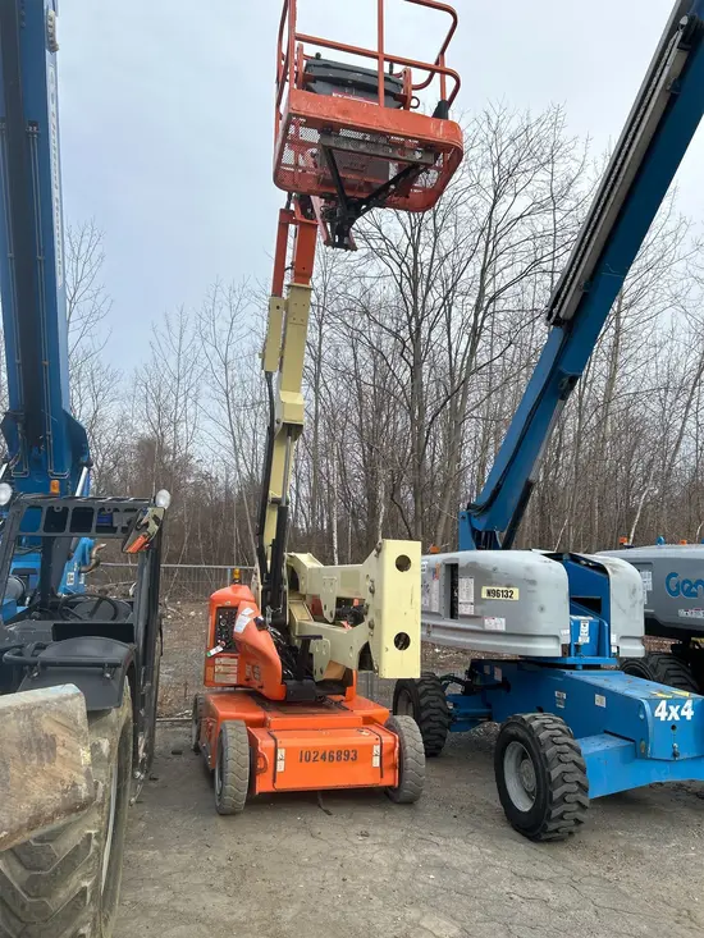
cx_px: 352
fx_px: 705
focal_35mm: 26
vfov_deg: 67.3
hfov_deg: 53.1
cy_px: 469
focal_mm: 5.7
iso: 50
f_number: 1.5
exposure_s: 1/2083
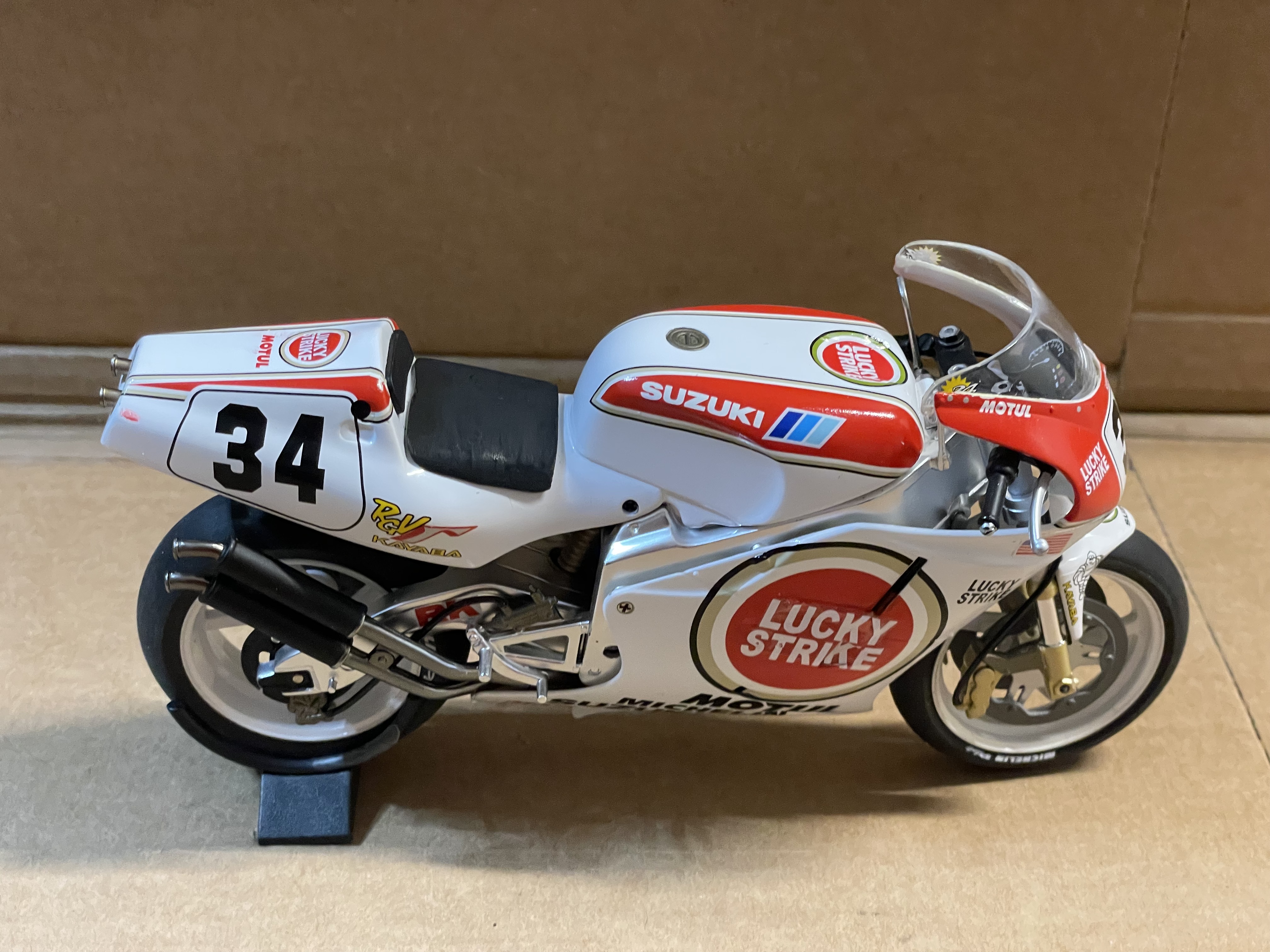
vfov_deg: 28.0
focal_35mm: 52
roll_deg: -3.0
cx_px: 635
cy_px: 476
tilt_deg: -35.9
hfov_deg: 36.8
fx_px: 1908
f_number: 2
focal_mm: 6
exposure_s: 1/50
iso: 500
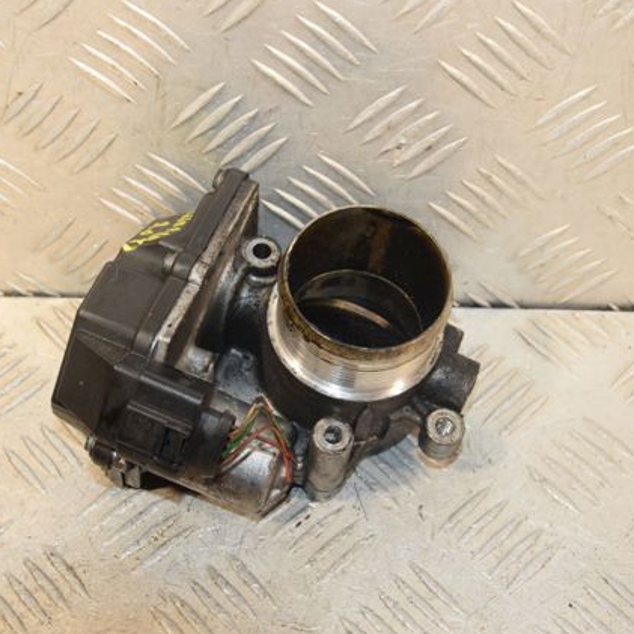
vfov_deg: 27.7
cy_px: 315
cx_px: 294
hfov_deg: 27.7
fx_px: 1285
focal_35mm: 62
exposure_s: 1/200
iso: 1600
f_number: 6.3
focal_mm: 32
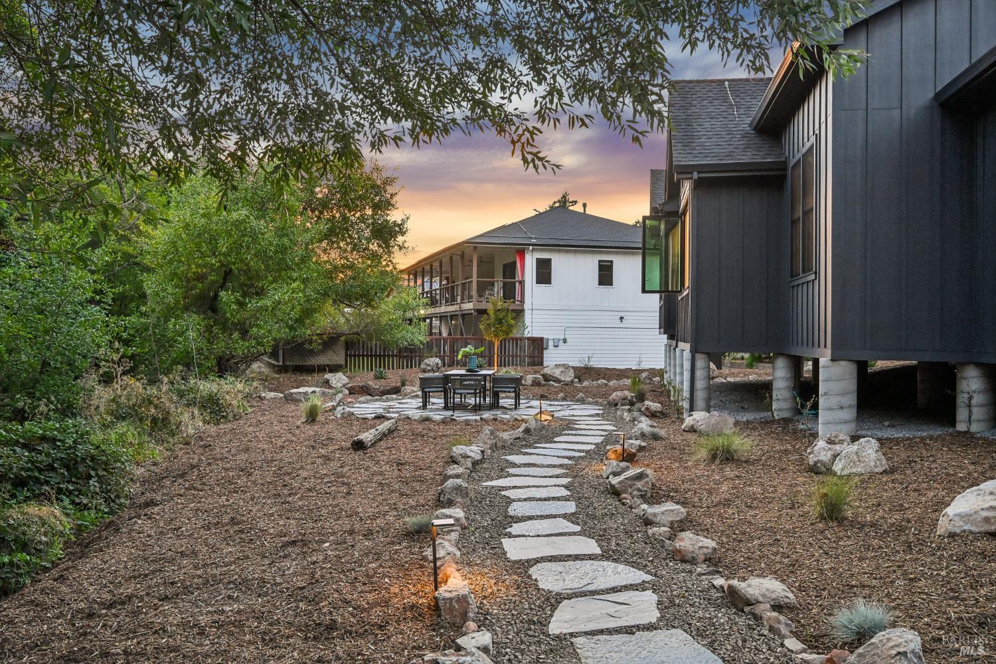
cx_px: 498
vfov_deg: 43.6
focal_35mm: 30
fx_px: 830
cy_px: 332
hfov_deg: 61.9
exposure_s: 1/60
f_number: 11
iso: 3200
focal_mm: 30
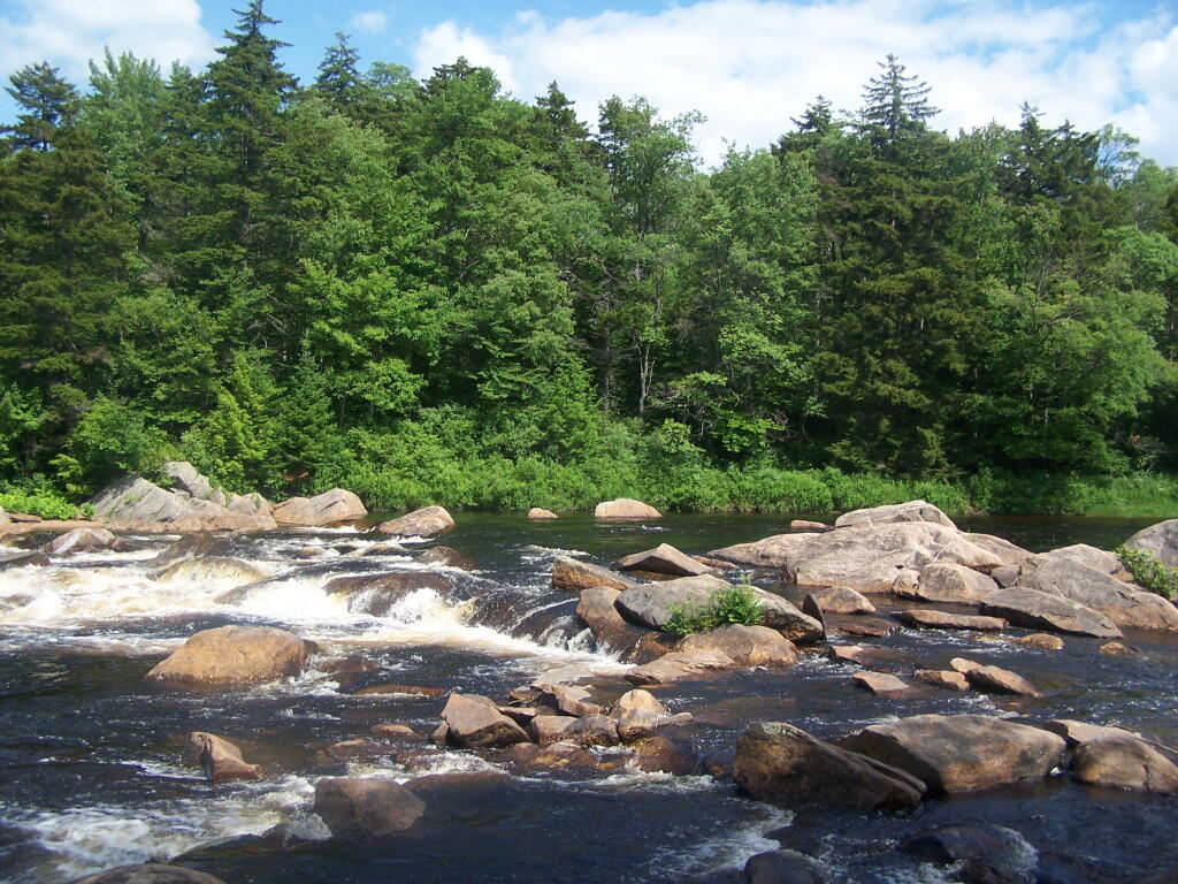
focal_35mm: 38
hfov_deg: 49.0
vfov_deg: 37.7
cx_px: 589
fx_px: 1293
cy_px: 442
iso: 80
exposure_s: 1/800
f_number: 2.8
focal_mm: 6.3
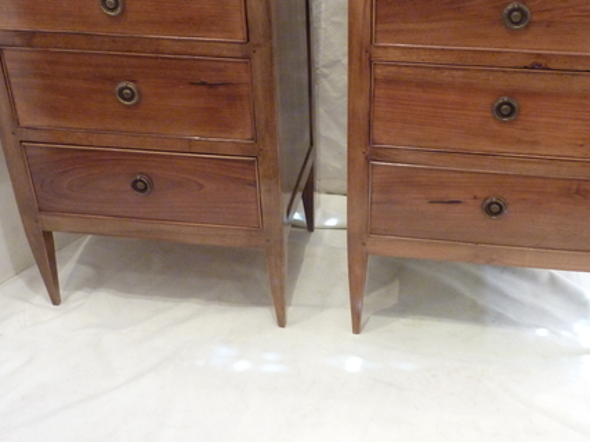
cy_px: 141
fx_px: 767
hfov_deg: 42.0
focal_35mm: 45
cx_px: 336
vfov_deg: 31.9
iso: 400
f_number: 3.5
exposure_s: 1/8
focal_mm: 5.3
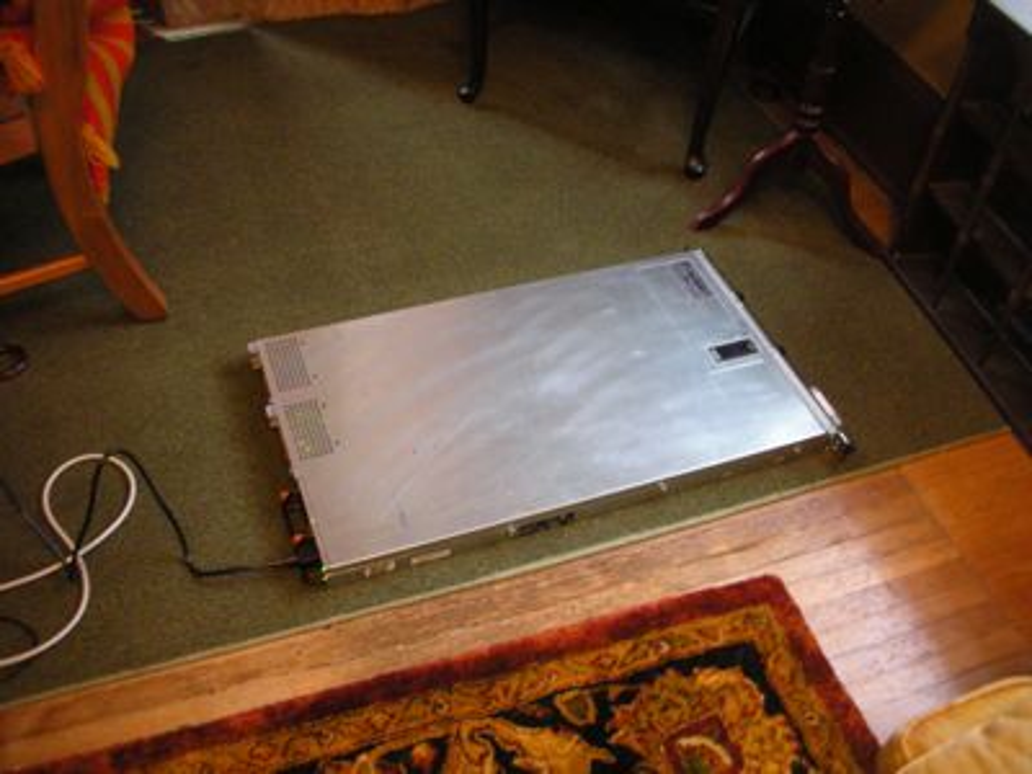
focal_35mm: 35
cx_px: 516
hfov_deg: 52.6
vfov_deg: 40.7
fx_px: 1043
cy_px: 387
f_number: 2.8
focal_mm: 5.8
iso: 305
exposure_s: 1/8.1
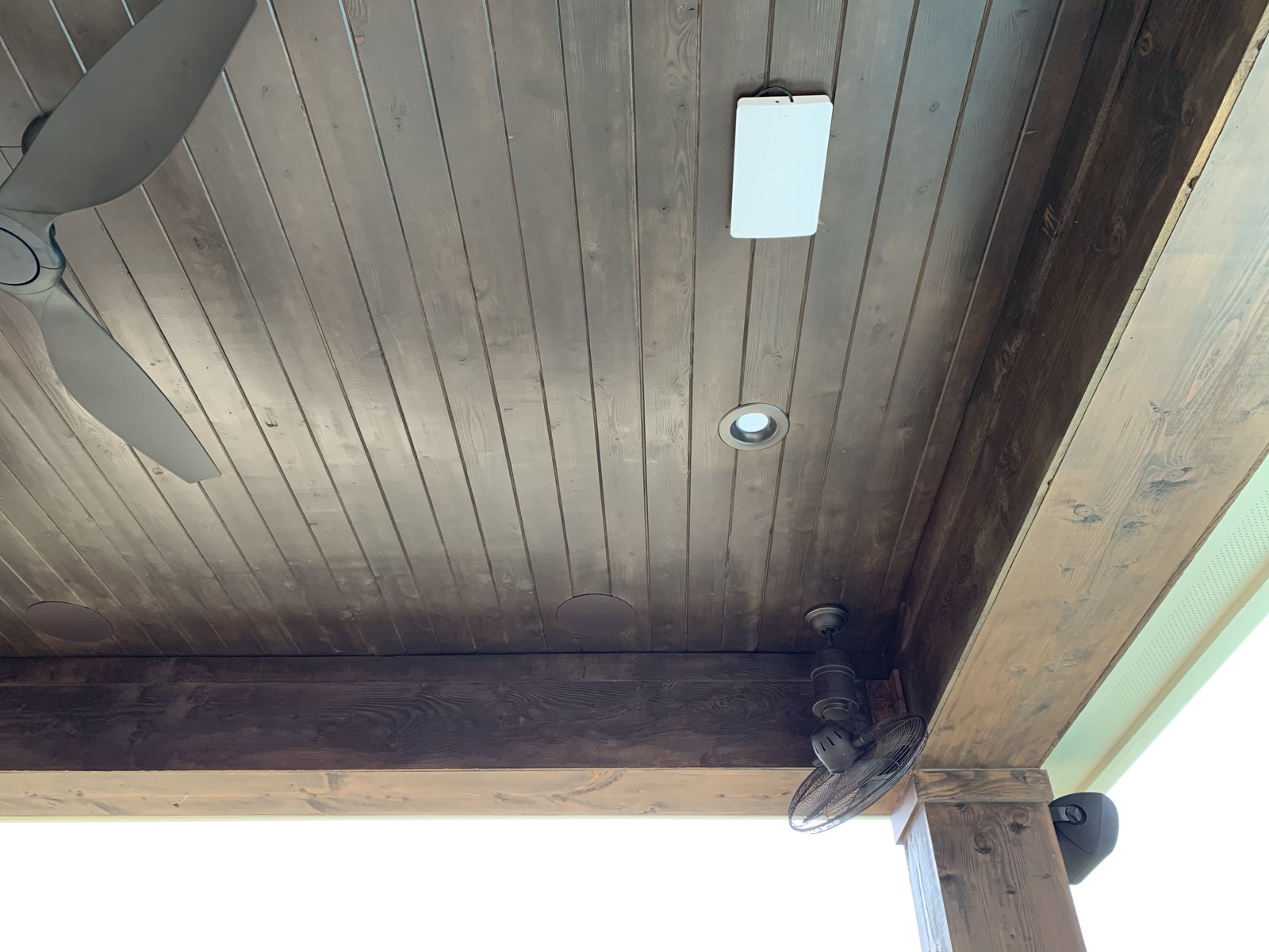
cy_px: 476
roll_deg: -0.9
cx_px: 634
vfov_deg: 53.1
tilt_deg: +40.4
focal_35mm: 26
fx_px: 953
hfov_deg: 67.3
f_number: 1.8
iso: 160
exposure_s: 1/60
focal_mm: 4.25
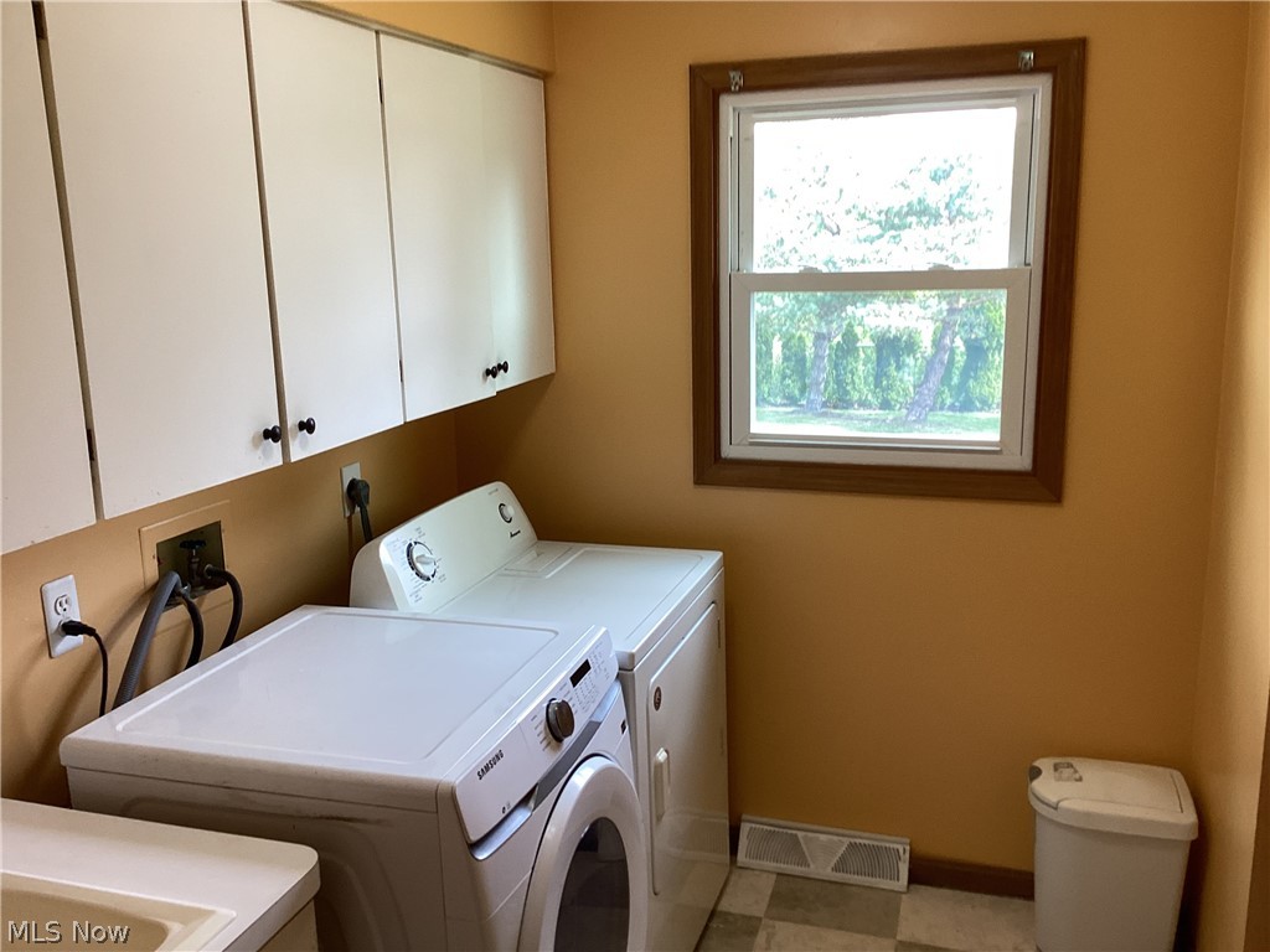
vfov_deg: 45.4
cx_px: 635
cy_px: 476
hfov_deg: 58.4
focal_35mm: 31
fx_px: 1137
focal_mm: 3.3
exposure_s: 1/50
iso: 50
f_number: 2.4
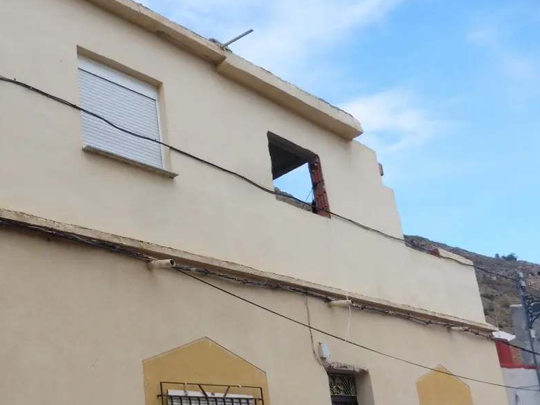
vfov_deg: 35.8
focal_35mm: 39
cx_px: 112
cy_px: 316
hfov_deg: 45.5
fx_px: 608
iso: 100
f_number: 3.3
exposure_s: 1/500
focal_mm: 4.3
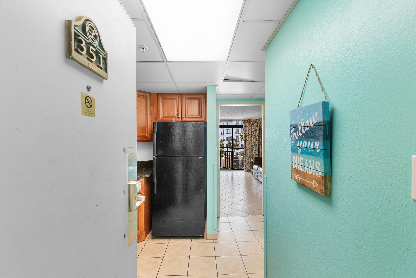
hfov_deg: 100.4
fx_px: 173
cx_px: 208
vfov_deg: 77.3
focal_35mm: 15
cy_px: 139
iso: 100
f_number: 4.5
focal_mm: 10
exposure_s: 1/8
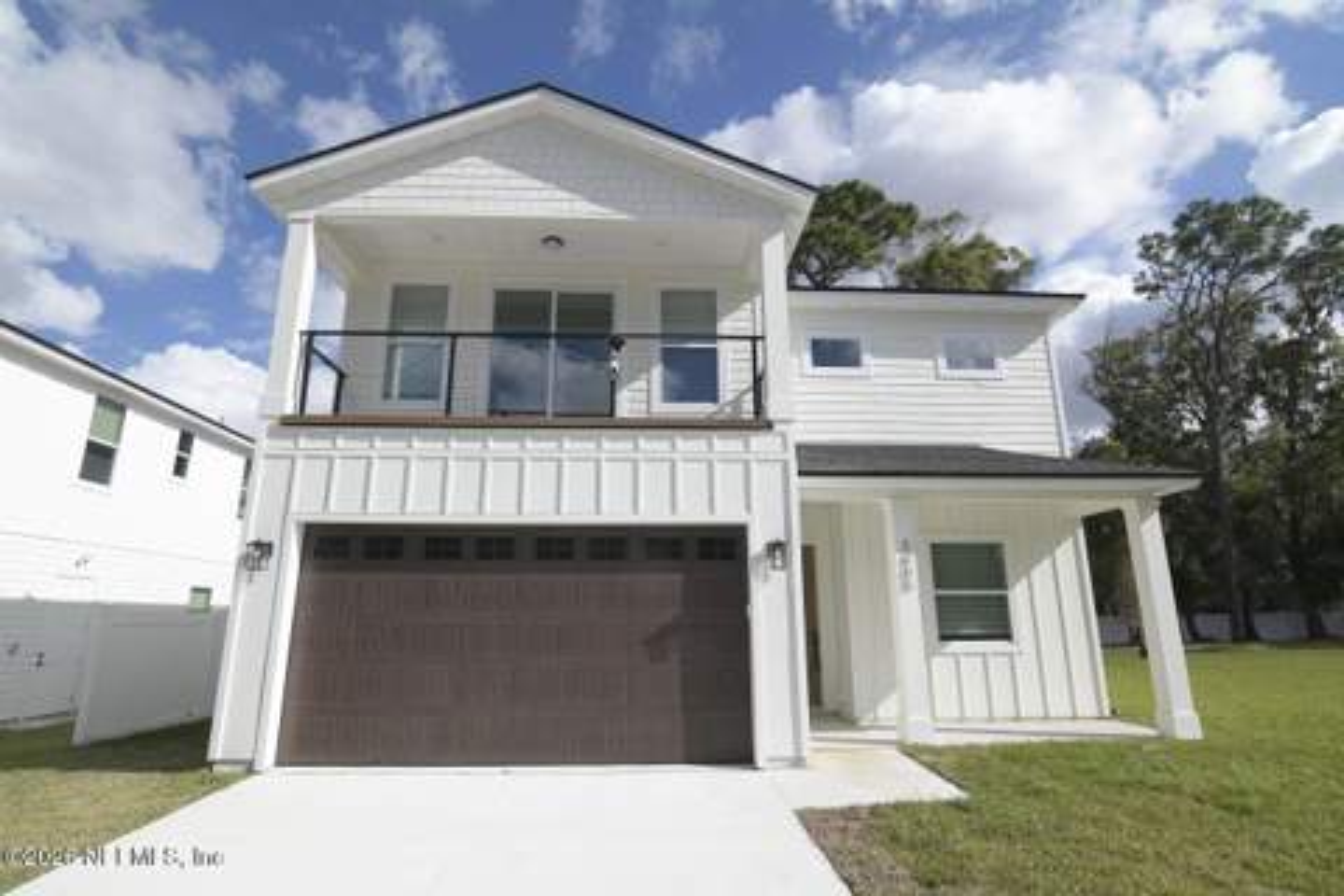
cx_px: 672
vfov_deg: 73.7
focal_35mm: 16
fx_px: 597
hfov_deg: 96.7
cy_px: 448
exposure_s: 1/3200
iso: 1000
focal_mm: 11
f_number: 8
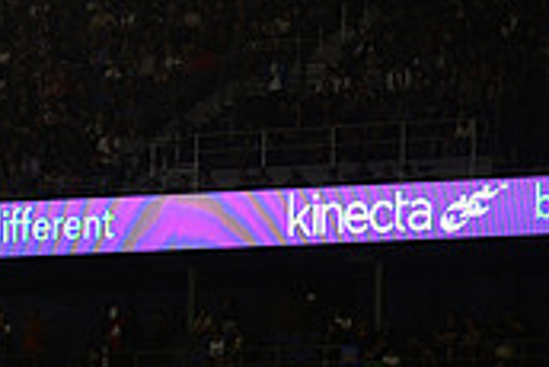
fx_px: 6425
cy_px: 235
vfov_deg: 3.3
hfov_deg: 4.9
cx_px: -239
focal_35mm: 421
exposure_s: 1/3200
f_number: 2.8
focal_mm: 125
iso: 1600
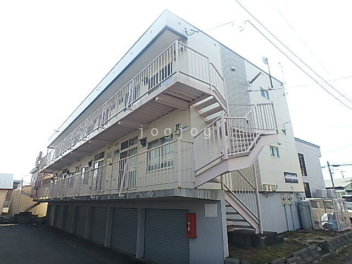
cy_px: 132
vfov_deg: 63.4
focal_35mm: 21
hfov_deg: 79.0
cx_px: 176
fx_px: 214
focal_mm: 3.7
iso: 125
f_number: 3.5
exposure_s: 1/640
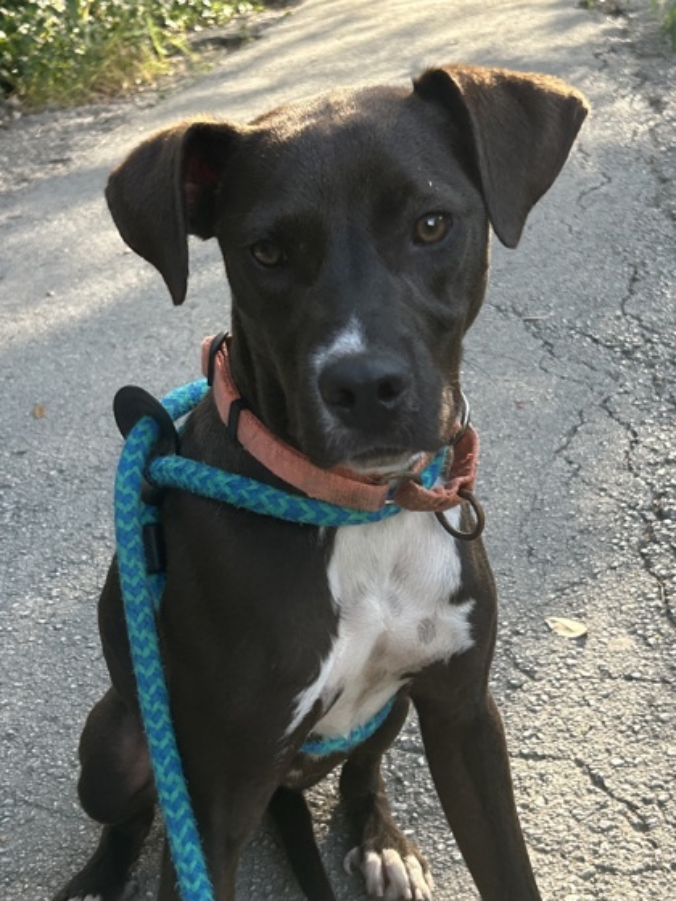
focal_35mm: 26
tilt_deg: -22.2
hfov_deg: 53.1
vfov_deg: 67.3
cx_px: 338
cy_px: 450
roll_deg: +8.7
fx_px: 677
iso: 50
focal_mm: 5.7
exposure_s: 1/340
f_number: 1.5
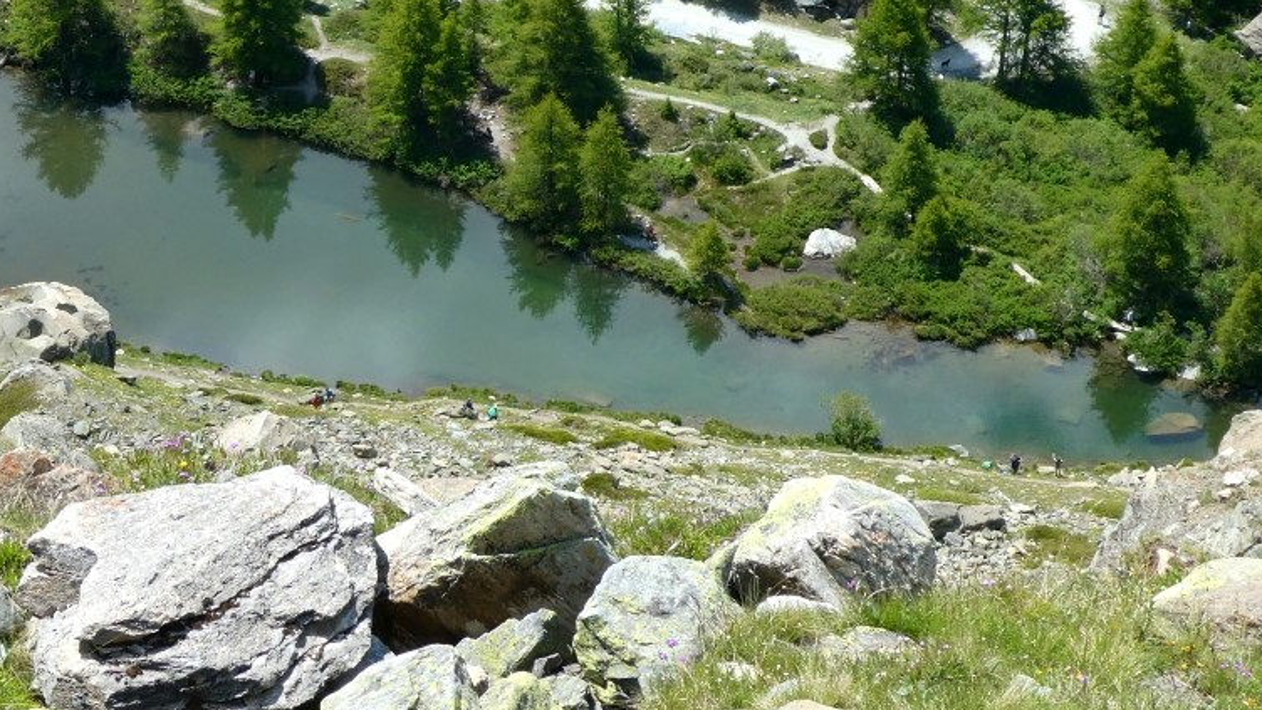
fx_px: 3547
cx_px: 321
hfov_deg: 20.0
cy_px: 257
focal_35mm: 106
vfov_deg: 11.4
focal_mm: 10.9
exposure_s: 1/400
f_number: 4.3
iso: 80
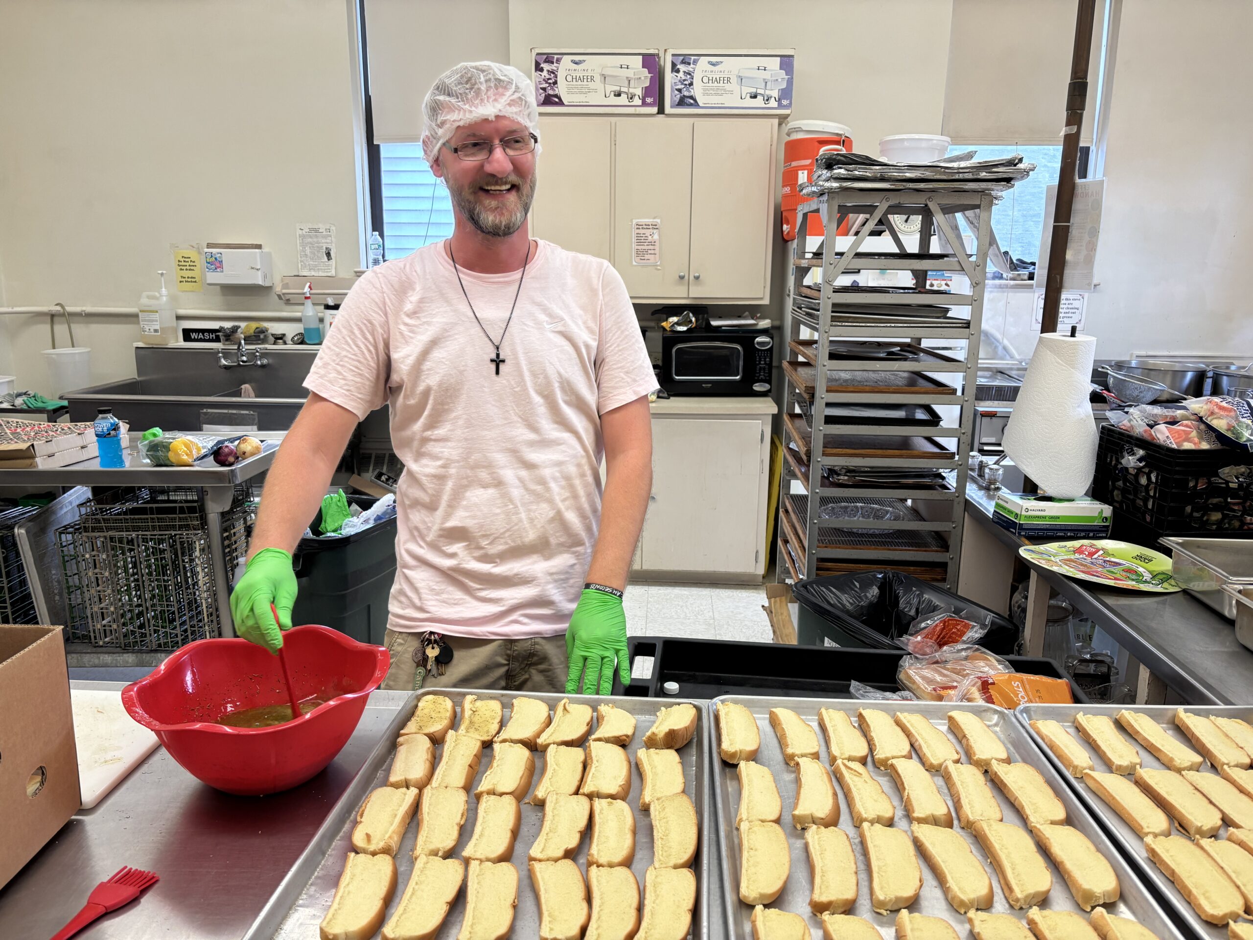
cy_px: 470
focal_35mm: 26
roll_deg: -0.7
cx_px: 626
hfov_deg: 67.3
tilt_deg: -13.0
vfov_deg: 53.1
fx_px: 941
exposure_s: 1/120
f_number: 1.6
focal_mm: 5.96
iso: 125
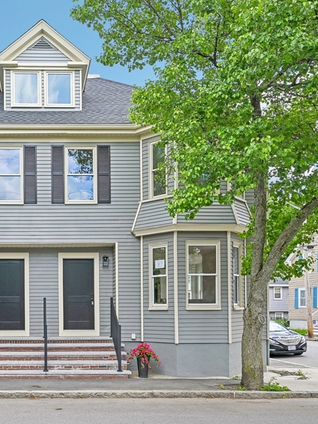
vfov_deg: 53.9
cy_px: 212
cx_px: 41
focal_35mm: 34
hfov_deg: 39.3
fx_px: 416
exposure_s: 1/320
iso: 400
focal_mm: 23
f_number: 8
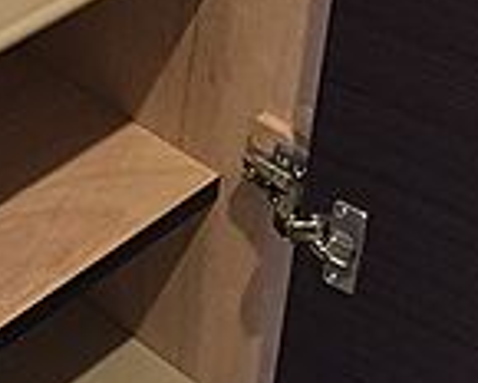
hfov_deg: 19.7
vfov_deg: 16.3
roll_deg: +0.5
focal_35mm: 94
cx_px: -13
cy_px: 83
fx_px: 1330
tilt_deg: -38.2
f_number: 2.2
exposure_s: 1/24
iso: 250
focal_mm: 4.15
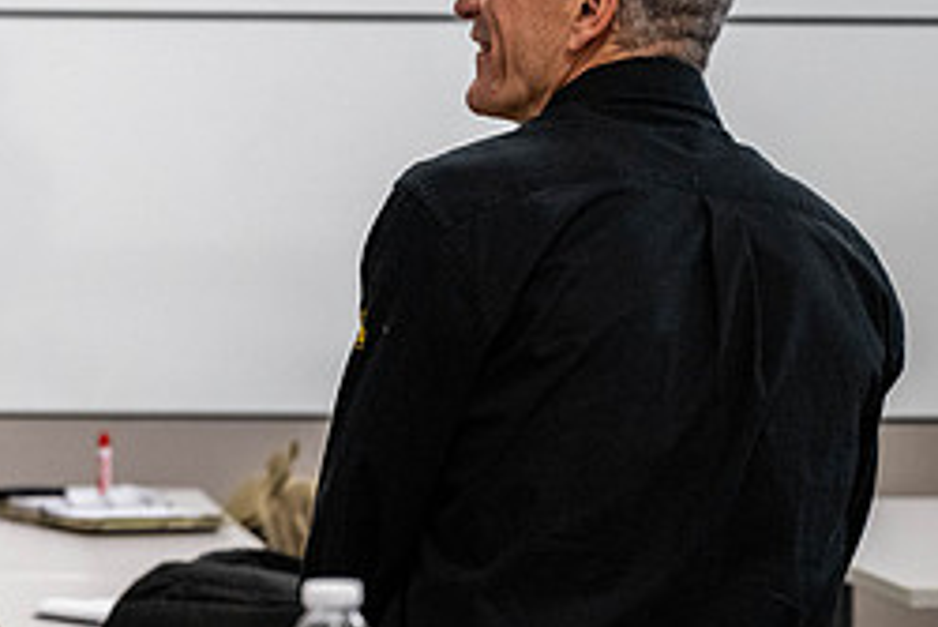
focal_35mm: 167
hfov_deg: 12.1
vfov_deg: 8.2
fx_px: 4354
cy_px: 171
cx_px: -64
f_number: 4
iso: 2500
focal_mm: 70
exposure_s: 1/400
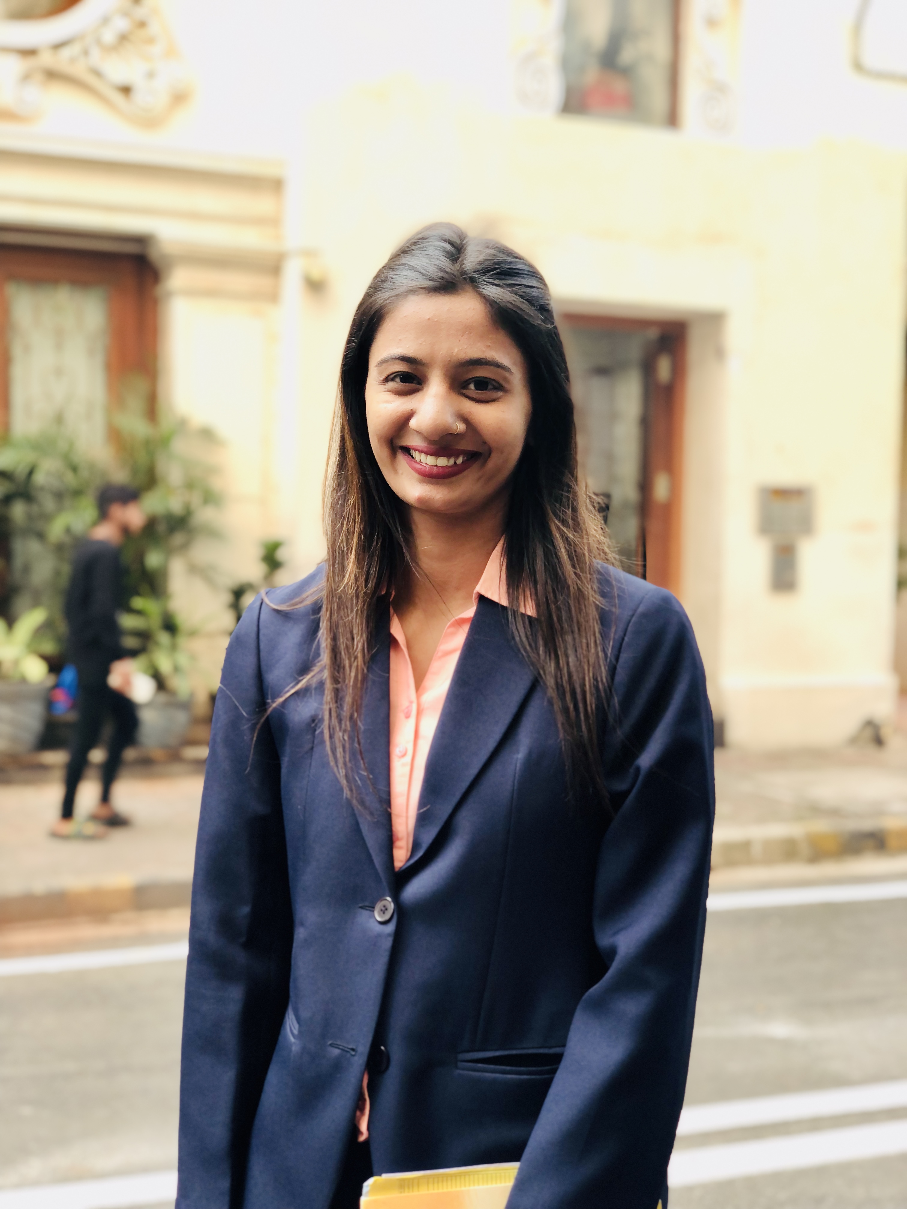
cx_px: 454
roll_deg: -0.3
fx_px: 1817
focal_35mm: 52
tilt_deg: -2.1
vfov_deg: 36.8
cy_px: 604
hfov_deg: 28.0
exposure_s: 1/60
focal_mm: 6
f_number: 2.4
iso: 20
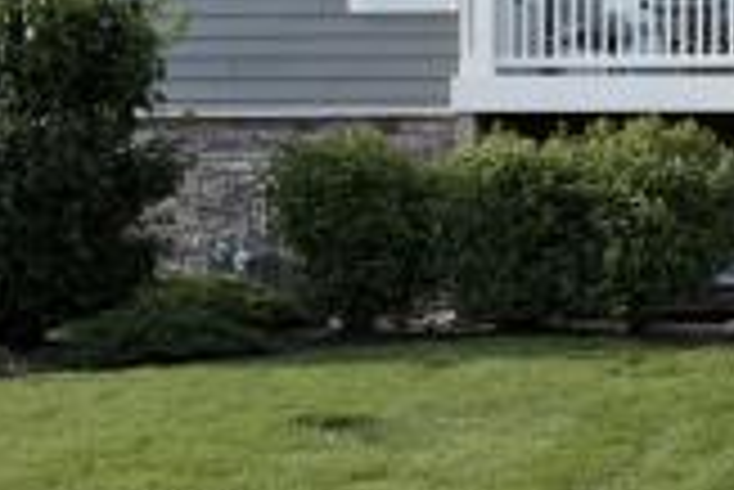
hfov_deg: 20.9
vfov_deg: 15.0
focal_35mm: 88
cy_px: -94
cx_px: 966
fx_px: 1796
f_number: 11
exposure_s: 1/200
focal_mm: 32
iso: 400
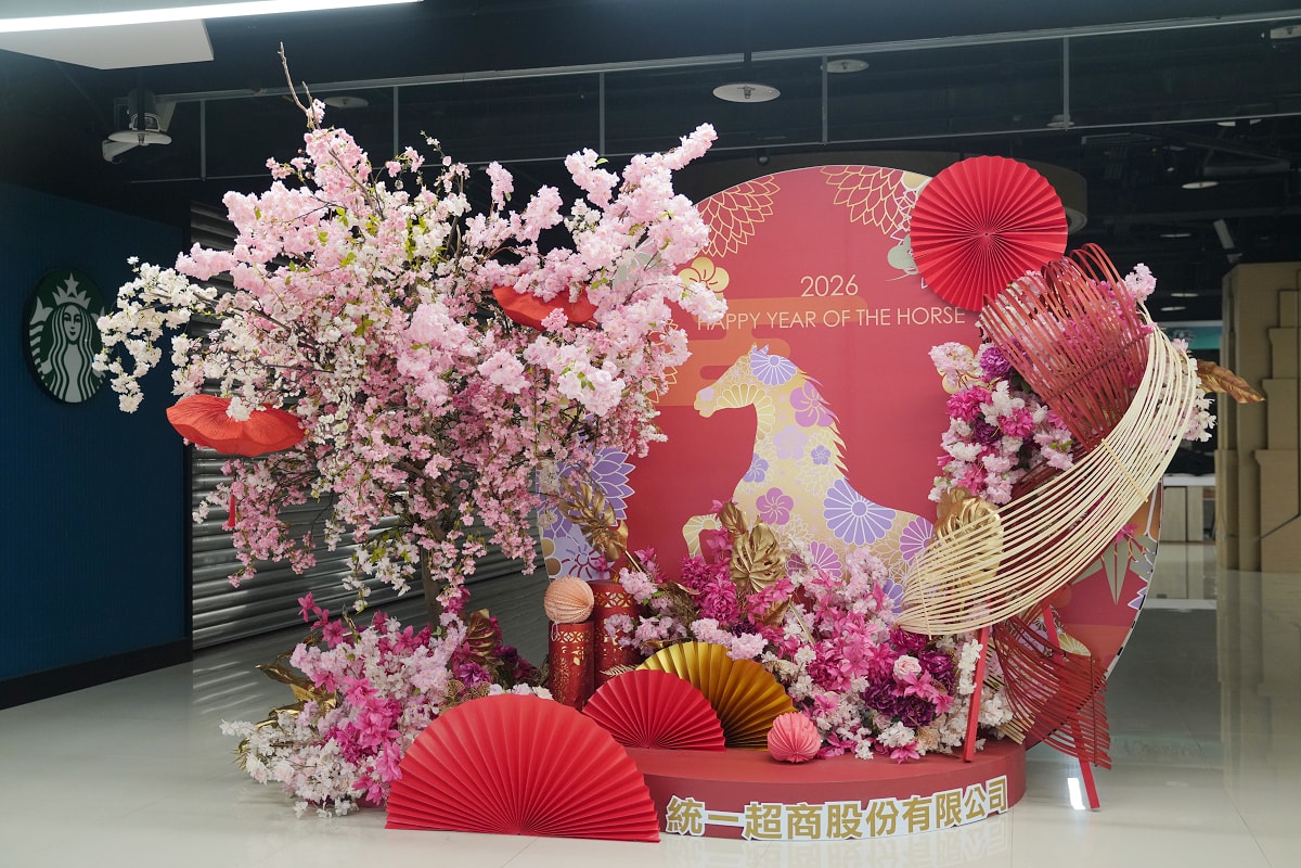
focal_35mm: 41
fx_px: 1482
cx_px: 650
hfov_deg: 47.4
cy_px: 434
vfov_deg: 32.6
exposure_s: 1/160
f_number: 3.2
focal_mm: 41
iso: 1600
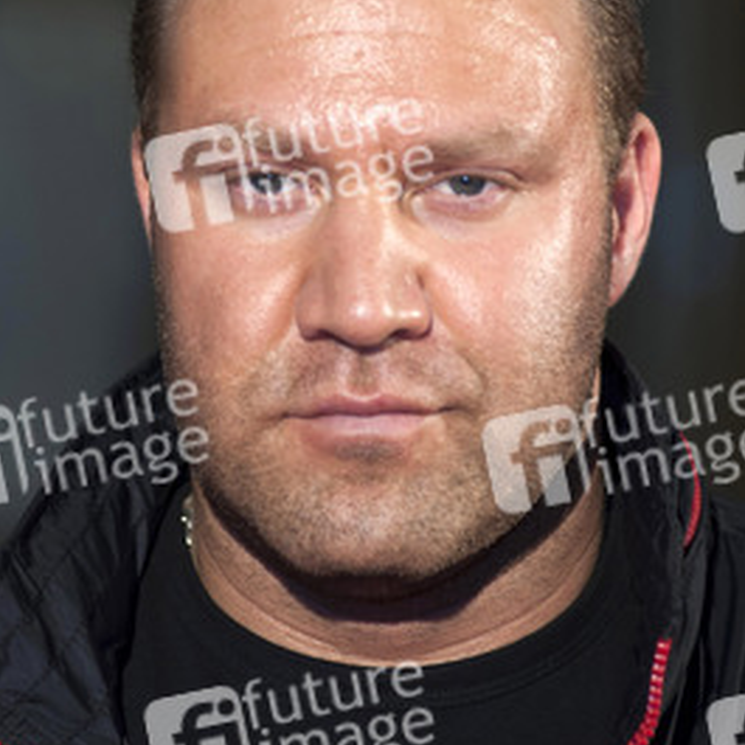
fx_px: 4845
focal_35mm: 199
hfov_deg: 8.8
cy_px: 306
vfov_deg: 8.8
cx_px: 372
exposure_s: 1/160
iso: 1600
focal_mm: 155
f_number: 4
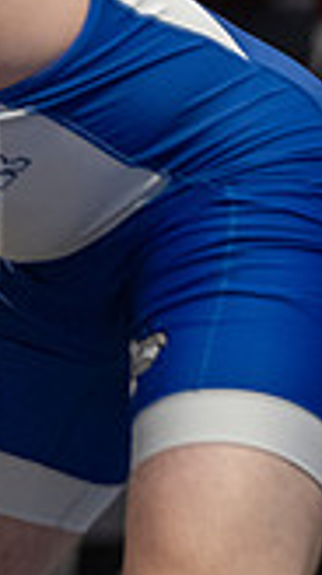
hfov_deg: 1.7
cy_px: 91
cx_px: -619
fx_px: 11012
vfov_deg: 3.0
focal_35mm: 724
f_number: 2.8
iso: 3200
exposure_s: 1/1000
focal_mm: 165
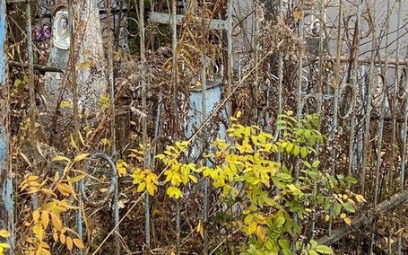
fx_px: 689
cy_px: -47
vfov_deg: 19.7
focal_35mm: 62
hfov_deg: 30.5
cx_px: -4
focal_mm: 4.25
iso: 32
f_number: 1.8
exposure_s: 1/229
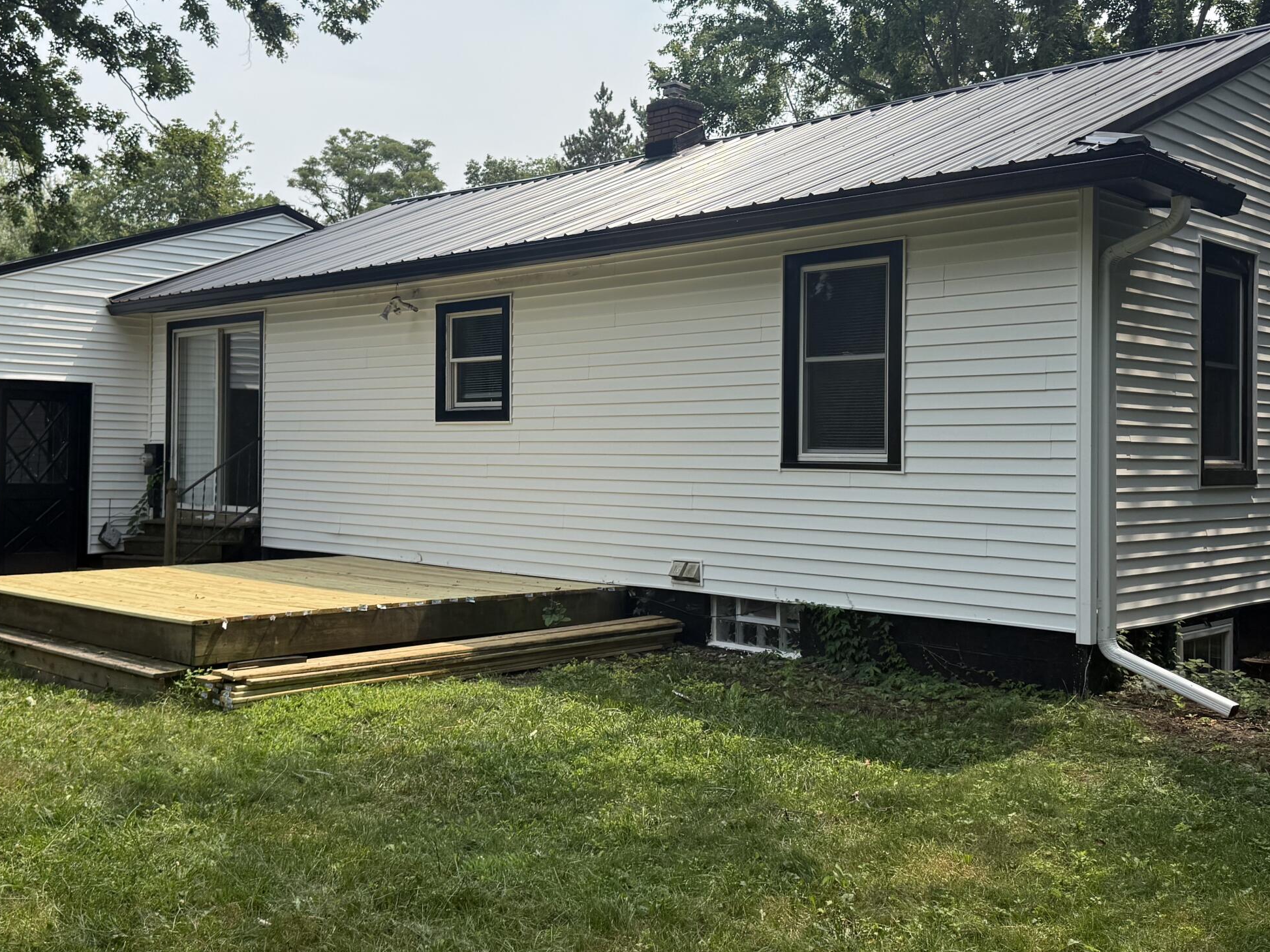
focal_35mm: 37
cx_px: 554
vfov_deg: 38.6
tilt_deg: +1.4
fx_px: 1357
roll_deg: -0.5
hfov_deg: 50.0
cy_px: 420
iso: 100
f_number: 1.78
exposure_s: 1/4405
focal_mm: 6.76
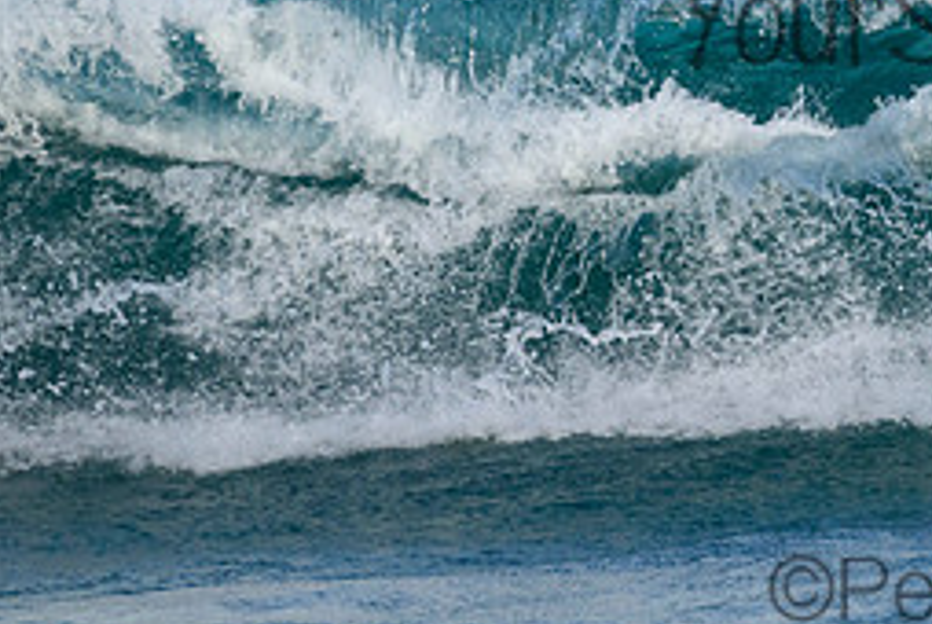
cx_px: 1053
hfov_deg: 1.1
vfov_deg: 0.8
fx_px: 47327
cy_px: -20
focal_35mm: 1826
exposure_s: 1/1600
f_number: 11
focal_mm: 800
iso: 1800
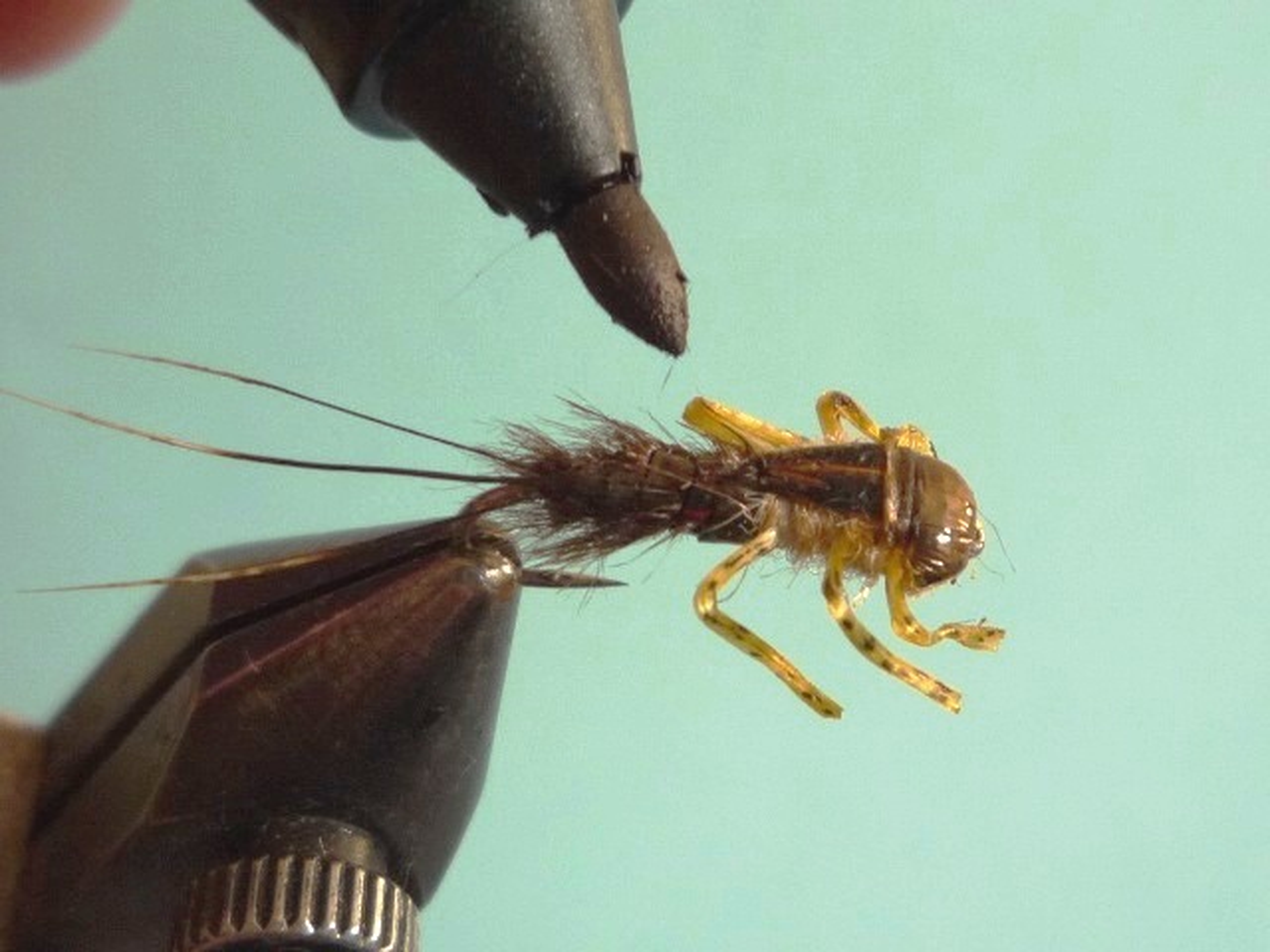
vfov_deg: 46.8
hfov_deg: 60.0
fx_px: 1101
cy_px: 476
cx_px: 635
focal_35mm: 30
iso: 160
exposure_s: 1/30
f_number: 3.3
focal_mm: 5.2
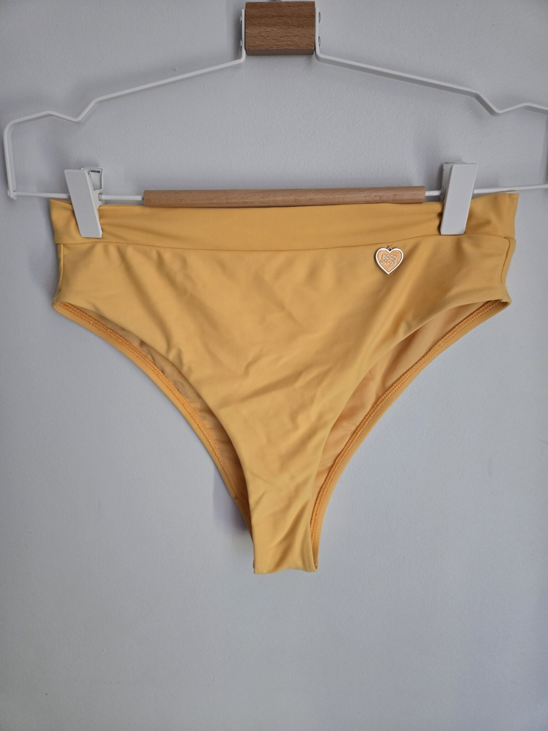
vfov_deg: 73.9
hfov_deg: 58.9
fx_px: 485
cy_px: 366
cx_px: 274
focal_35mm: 23
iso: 640
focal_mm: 5.4
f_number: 1.8
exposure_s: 1/60
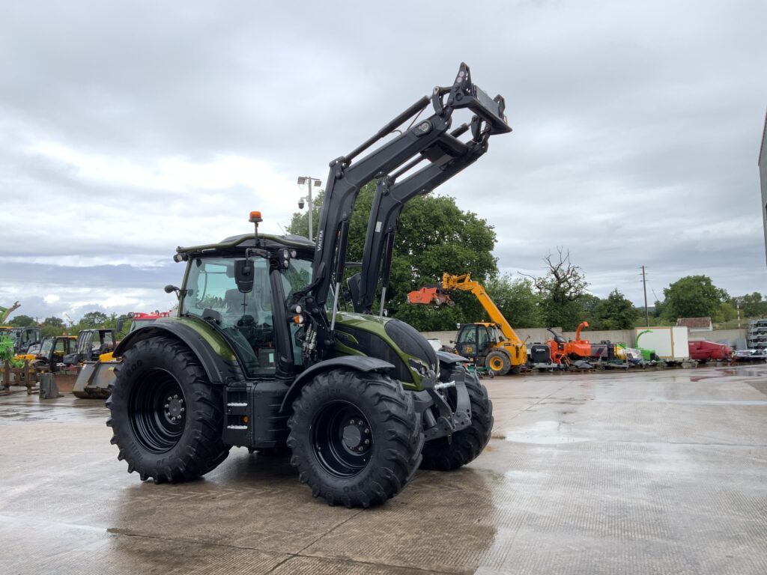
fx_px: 643
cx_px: 384
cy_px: 288
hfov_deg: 61.7
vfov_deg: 48.2
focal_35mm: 29
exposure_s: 1/338
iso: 16
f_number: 1.8
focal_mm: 3
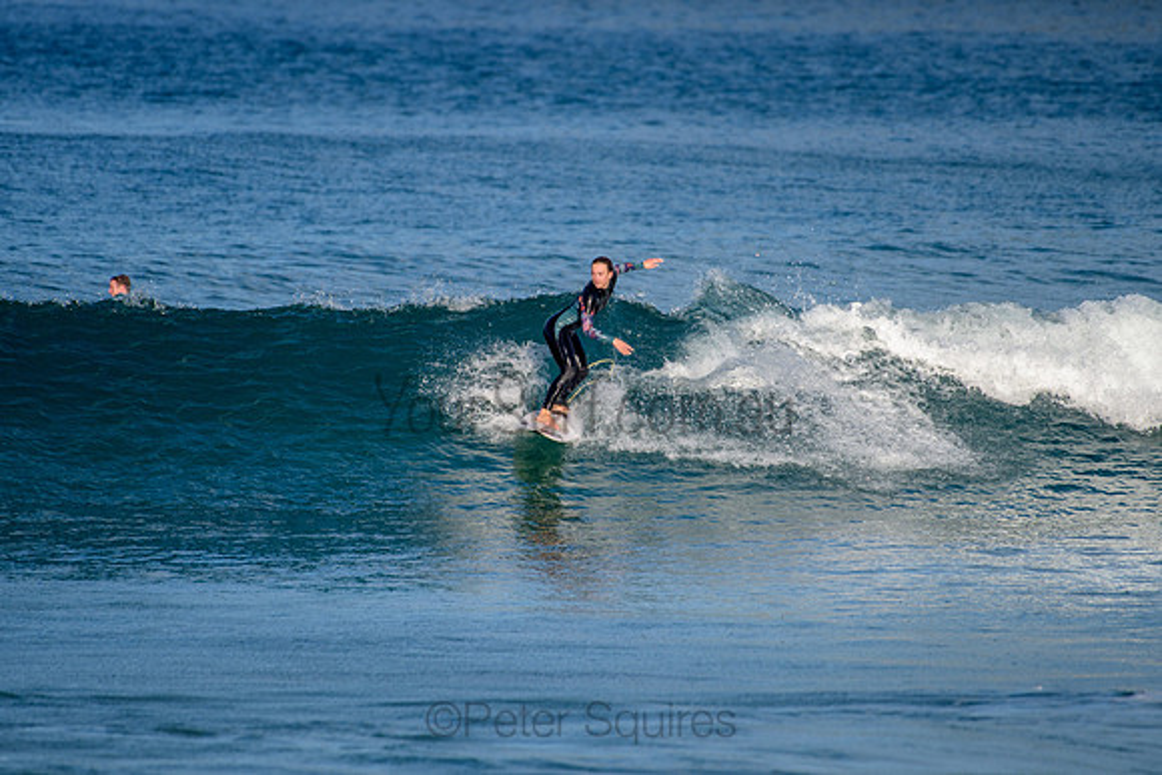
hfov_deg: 3.4
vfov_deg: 2.2
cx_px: 597
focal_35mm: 613
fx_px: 19799
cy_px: 377
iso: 180
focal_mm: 500
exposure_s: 1/2000
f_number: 5.6
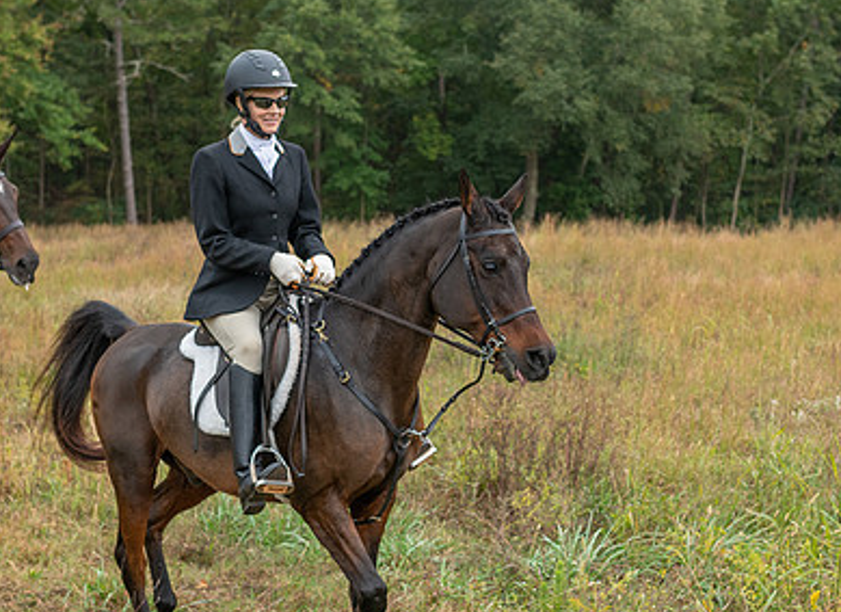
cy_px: 372
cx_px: 453
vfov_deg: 21.2
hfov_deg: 28.8
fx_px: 1634
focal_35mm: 68
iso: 200
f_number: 3.5
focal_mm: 35
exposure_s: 1/500
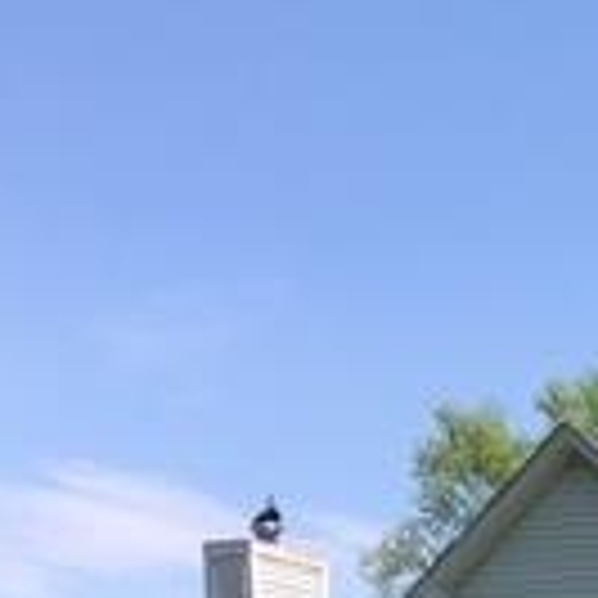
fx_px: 2404
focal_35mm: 123
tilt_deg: -3.5
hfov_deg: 13.2
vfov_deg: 12.7
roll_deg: +1.3
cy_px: 1142
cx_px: 958
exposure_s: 1/1282
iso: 25
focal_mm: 4.15
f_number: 2.2
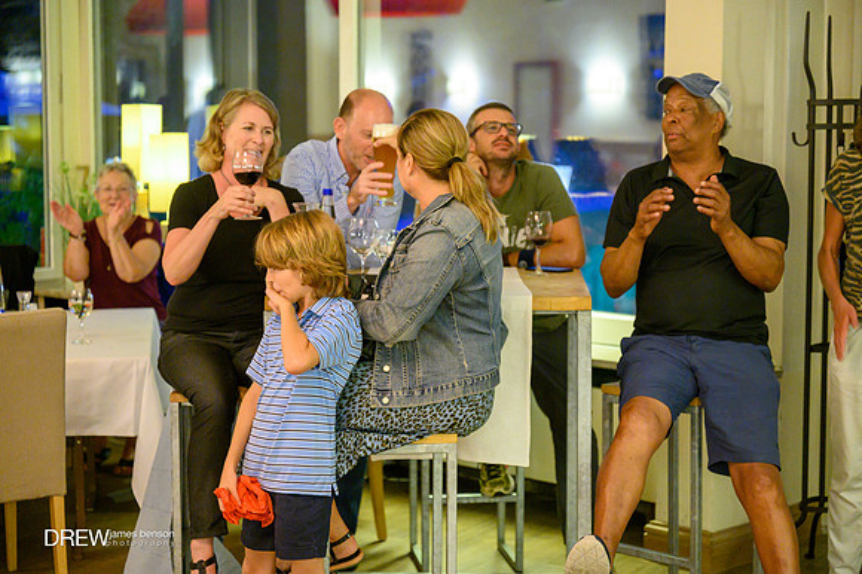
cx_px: 431
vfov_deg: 19.4
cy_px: 287
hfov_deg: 28.9
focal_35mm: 70
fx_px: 1675
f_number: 2.8
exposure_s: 1/80
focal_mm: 70
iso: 4000
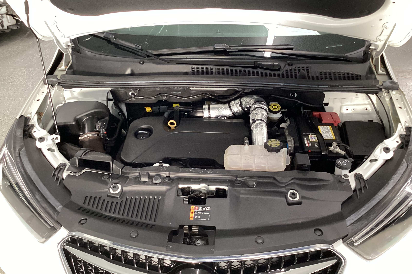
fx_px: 378
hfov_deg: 57.2
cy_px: 129
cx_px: 210
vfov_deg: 40.0
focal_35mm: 33
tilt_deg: -34.2
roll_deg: +1.1
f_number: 2.4
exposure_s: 1/40
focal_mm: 3.3
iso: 250
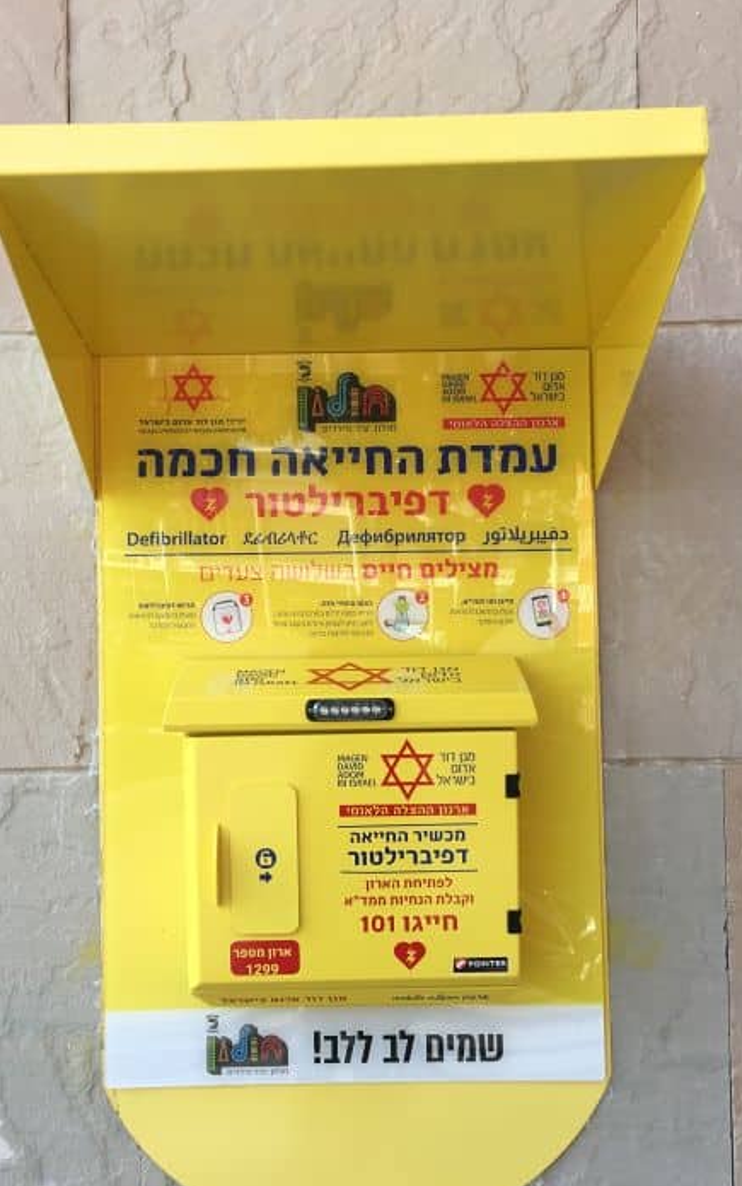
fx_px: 1358
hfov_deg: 30.6
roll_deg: +1.1
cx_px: 345
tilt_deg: +2.8
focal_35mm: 42
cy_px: 593
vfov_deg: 47.2
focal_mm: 4.15
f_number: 2.2
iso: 25
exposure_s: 1/349
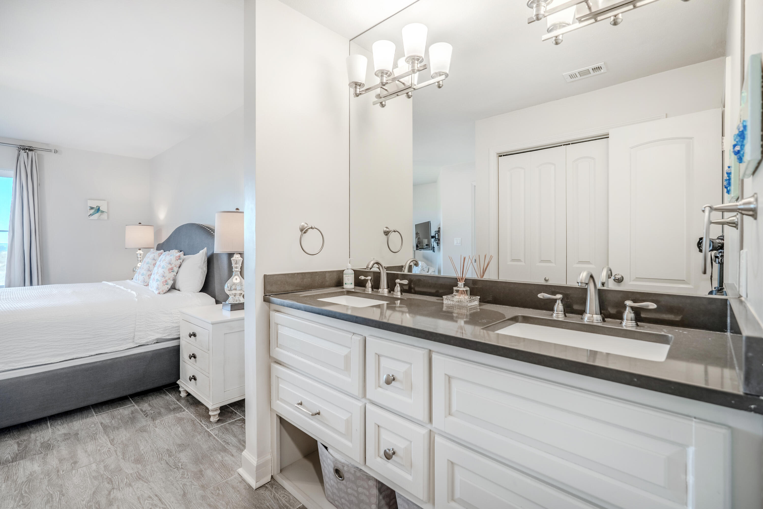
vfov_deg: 72.1
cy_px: 254
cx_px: 382
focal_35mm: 16
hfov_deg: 95.0
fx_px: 350
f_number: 8
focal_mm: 16.5
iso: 200
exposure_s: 1/160
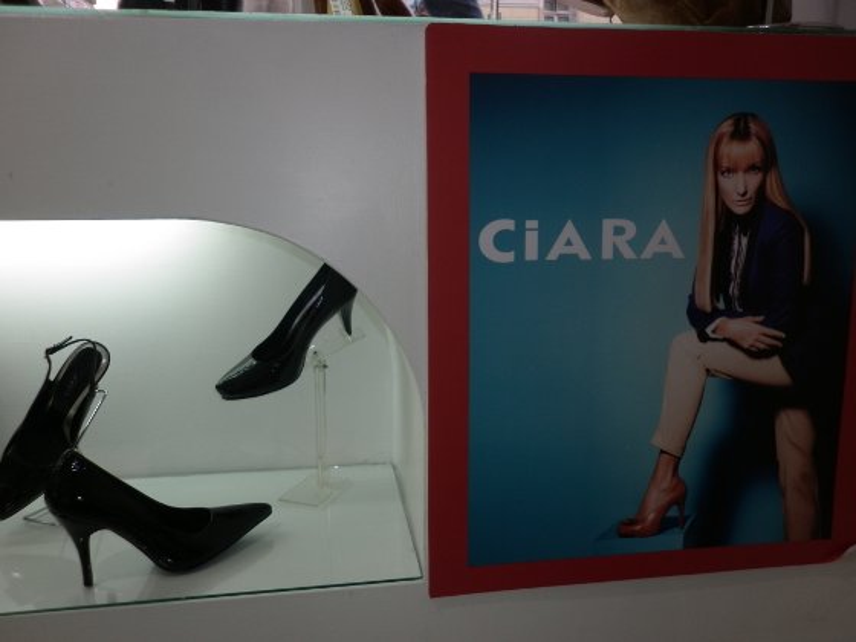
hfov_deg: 63.4
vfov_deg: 49.7
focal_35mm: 28
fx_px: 692
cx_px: 428
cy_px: 321
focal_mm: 5
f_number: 2.8
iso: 80
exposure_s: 1/30
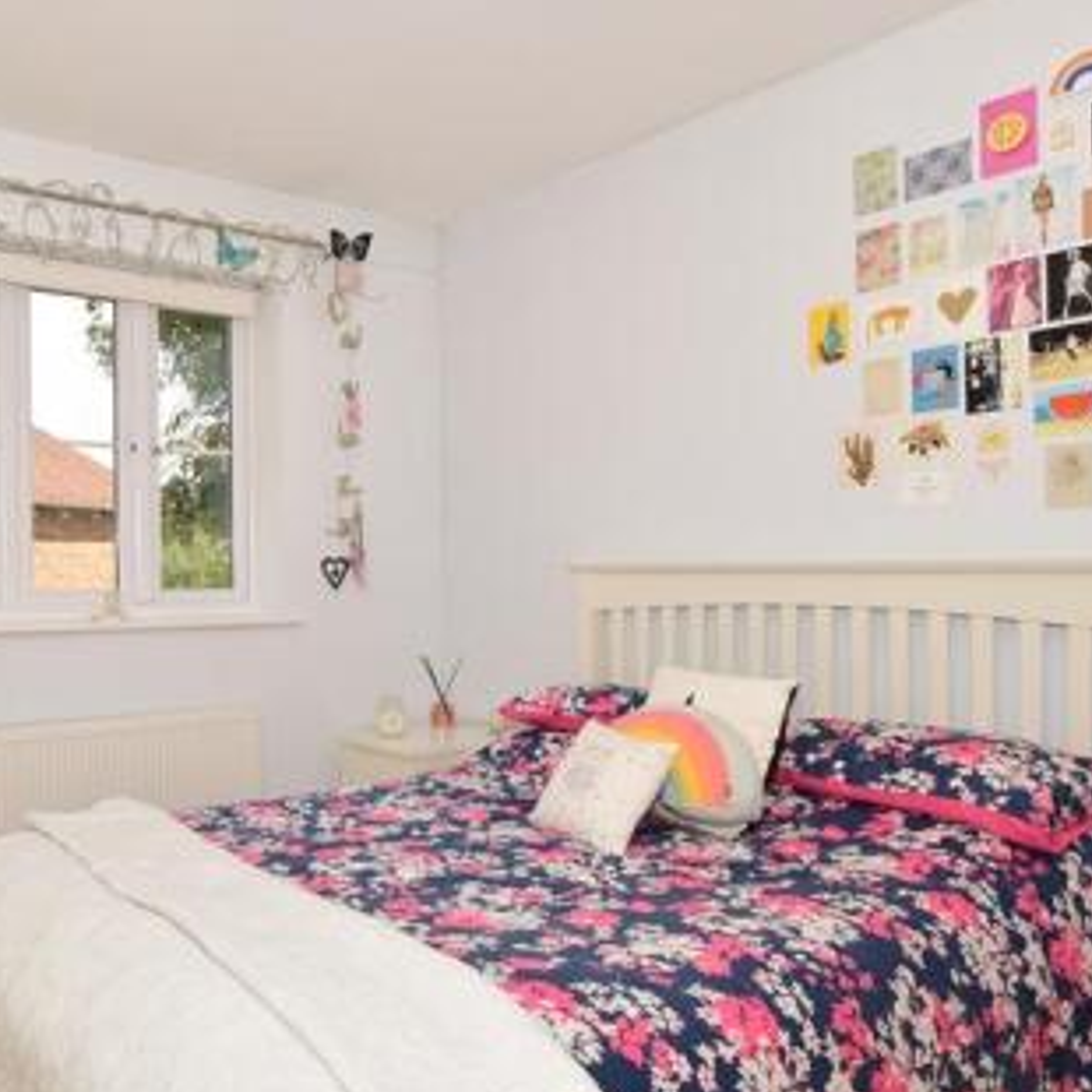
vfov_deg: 59.0
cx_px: 289
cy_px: 583
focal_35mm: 27
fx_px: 964
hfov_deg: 56.5
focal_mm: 10
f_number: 13
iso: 400
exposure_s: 1/200
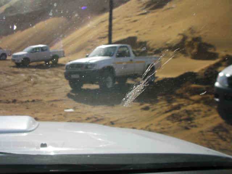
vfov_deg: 37.7
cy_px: 87
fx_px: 255
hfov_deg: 49.0
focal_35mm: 38
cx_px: 116
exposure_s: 1/340
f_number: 4.5
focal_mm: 6.3
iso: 50
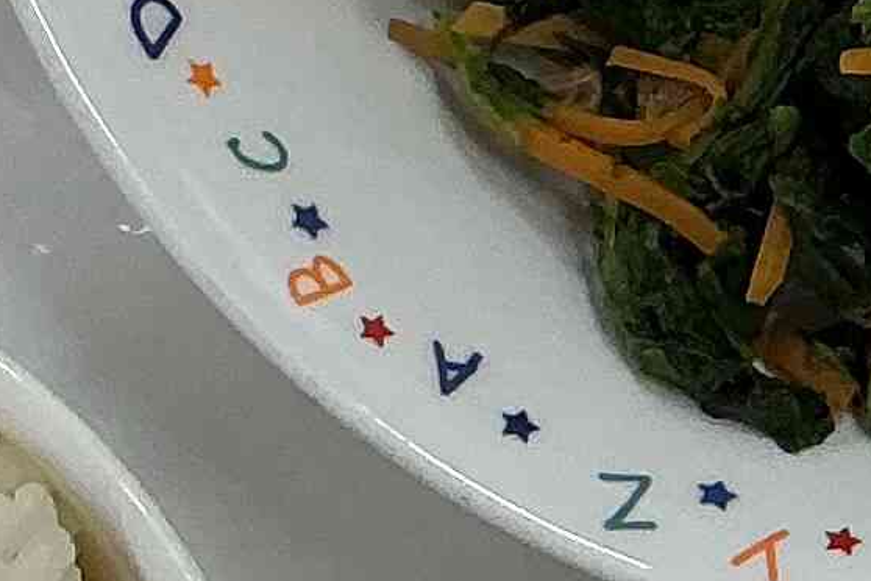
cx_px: 1289
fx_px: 5274
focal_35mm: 218
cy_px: -306
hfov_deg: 9.2
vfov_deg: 6.2
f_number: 1.8
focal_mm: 3
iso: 50
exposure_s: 1/120
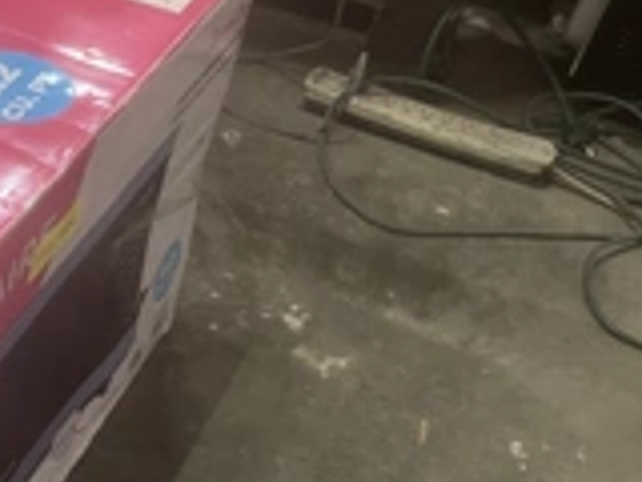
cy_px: 390
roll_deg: -5.2
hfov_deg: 27.4
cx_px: -56
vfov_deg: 22.3
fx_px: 1206
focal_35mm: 65
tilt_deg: -43.6
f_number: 1.6
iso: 160
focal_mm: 5.1
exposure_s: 1/60
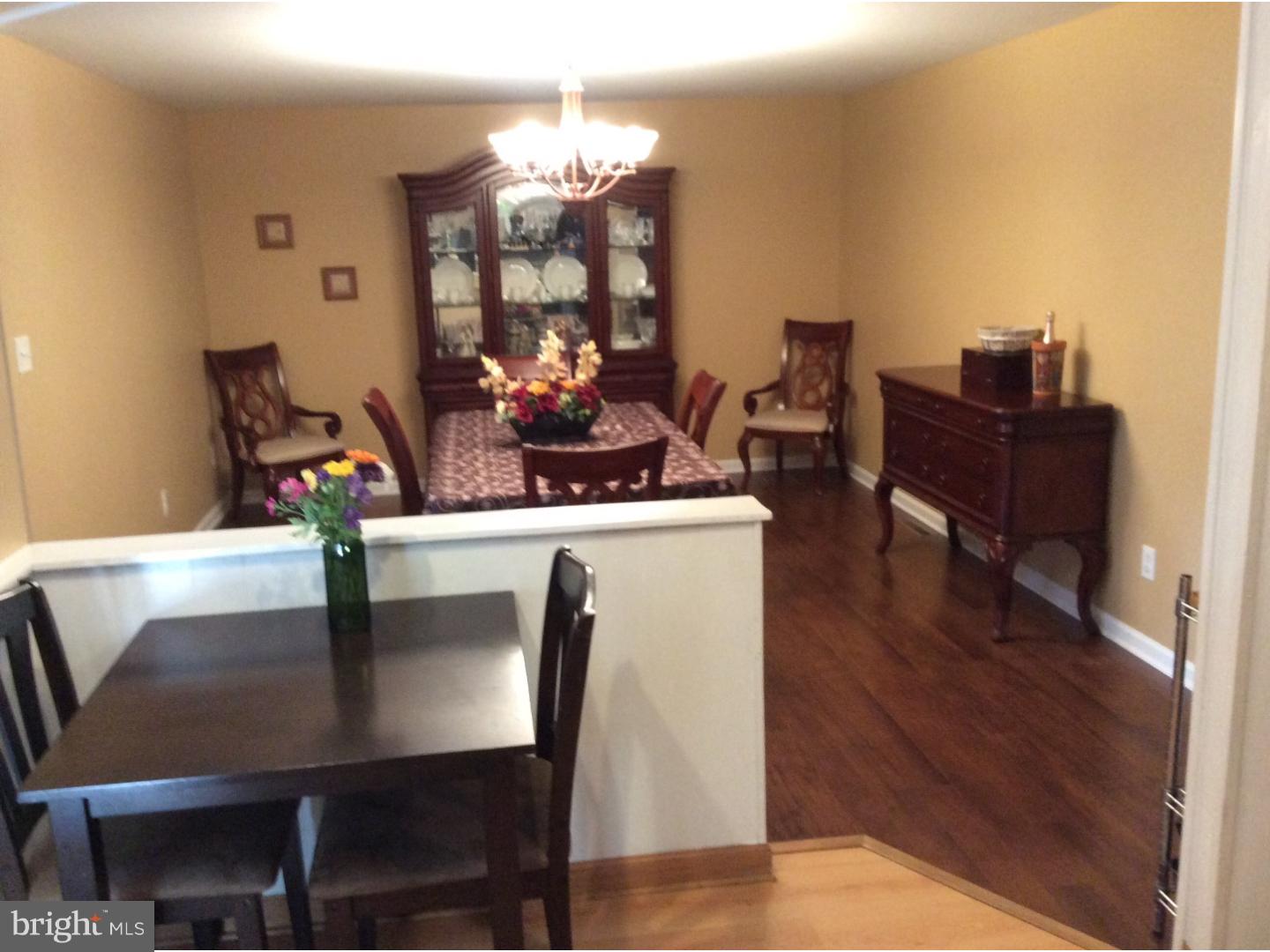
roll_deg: +1.5
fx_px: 1174
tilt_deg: -14.0
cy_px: 476
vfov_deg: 44.2
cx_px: 635
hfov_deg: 56.8
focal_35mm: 32
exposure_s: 1/20
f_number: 2.4
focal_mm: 3.3
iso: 250
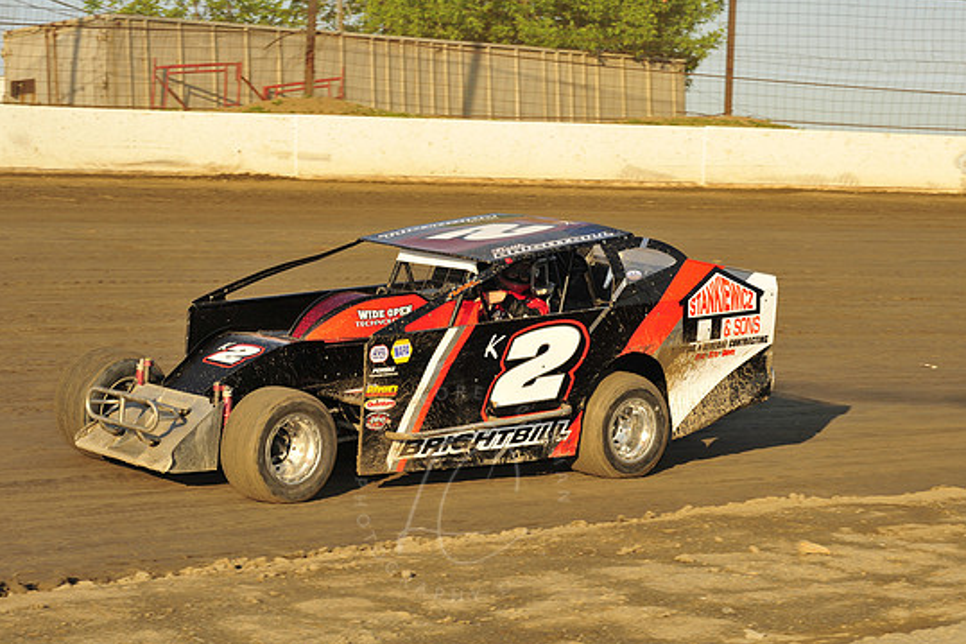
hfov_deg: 18.1
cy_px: 328
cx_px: 461
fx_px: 3031
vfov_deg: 12.1
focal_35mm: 113
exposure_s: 1/320
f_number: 11
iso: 400
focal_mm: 105
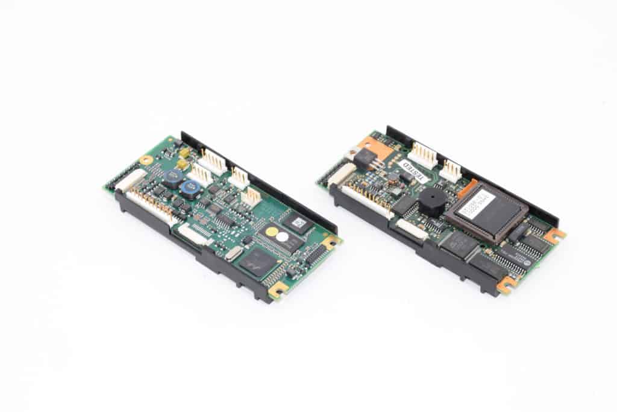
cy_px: 206
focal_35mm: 93
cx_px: 308
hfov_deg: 21.9
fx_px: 1594
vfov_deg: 14.7
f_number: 13
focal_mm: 62
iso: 200
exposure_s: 1/40
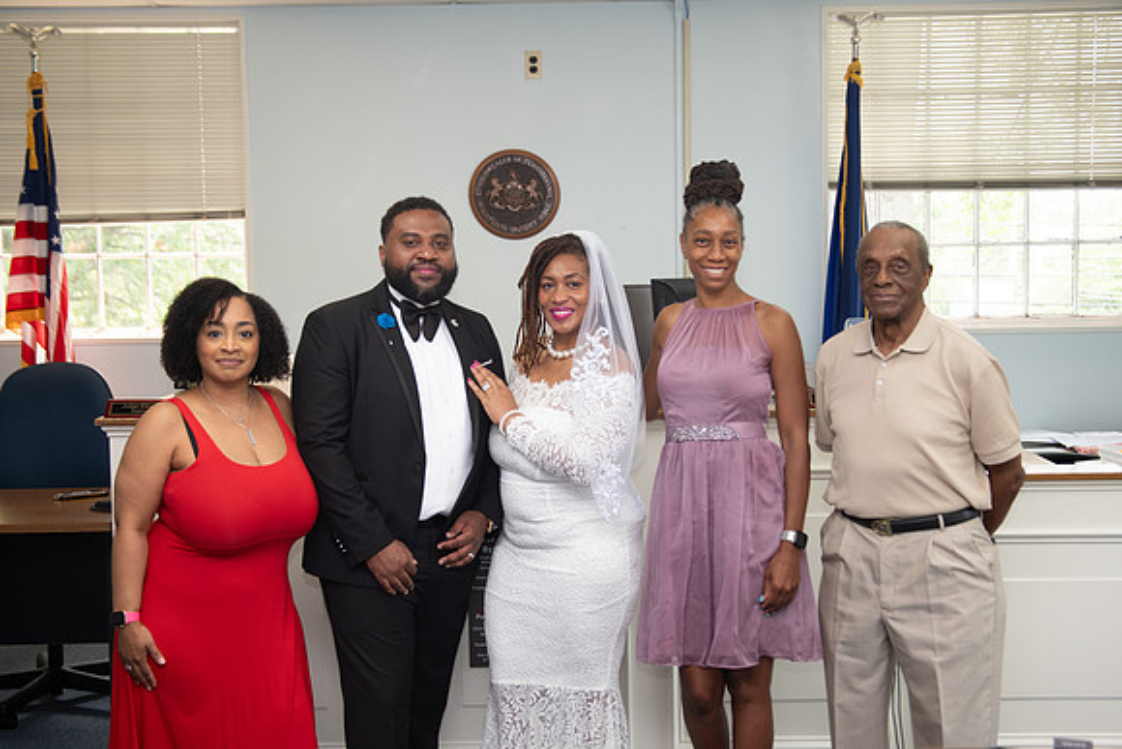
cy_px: 374
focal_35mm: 52
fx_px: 1621
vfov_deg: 26.0
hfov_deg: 38.2
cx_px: 561
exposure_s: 1/160
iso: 1250
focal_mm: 50
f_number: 4.6
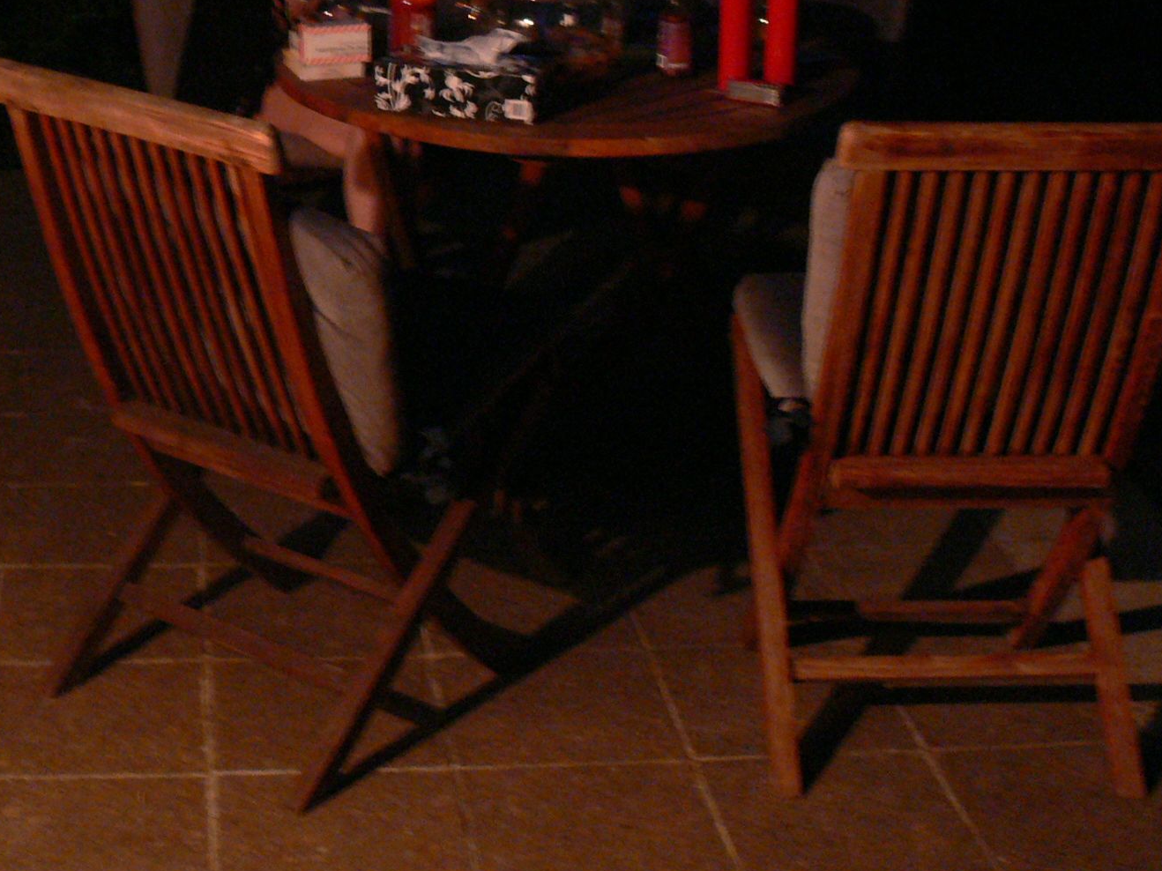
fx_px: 2282
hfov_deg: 28.1
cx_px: 287
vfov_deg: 21.1
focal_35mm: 68
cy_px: 79
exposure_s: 1/4
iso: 200
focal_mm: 7.4
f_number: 2.8
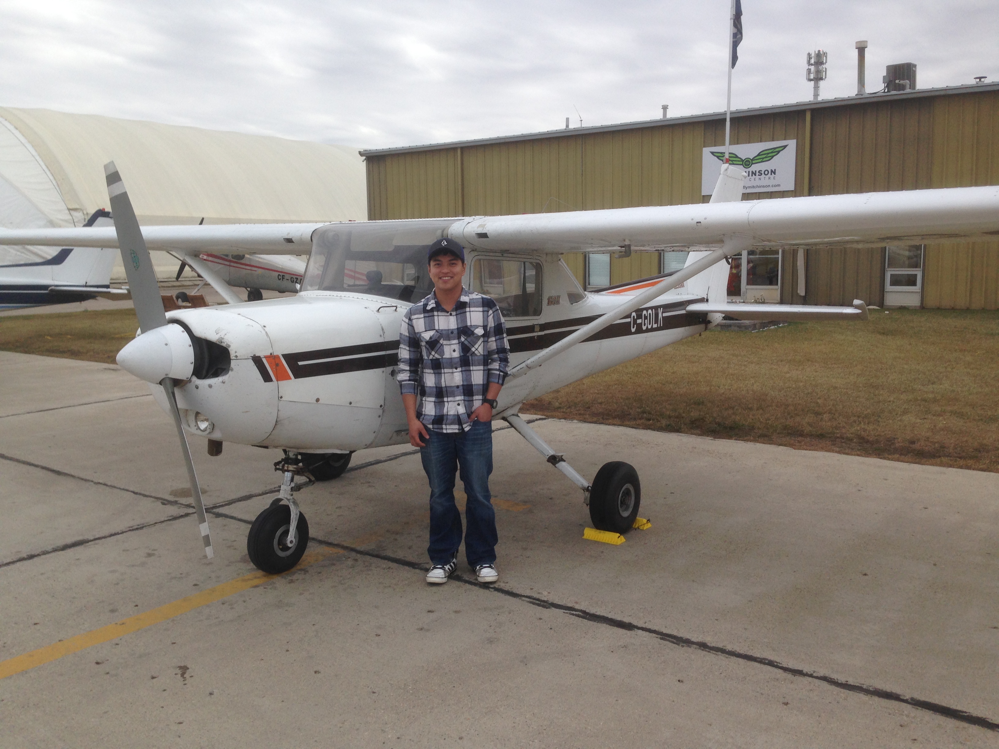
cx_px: 500
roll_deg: +0.3
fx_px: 952
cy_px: 374
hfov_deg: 55.4
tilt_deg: -7.4
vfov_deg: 42.9
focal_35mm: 33
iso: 50
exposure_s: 1/170
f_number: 2.4
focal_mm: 4.12
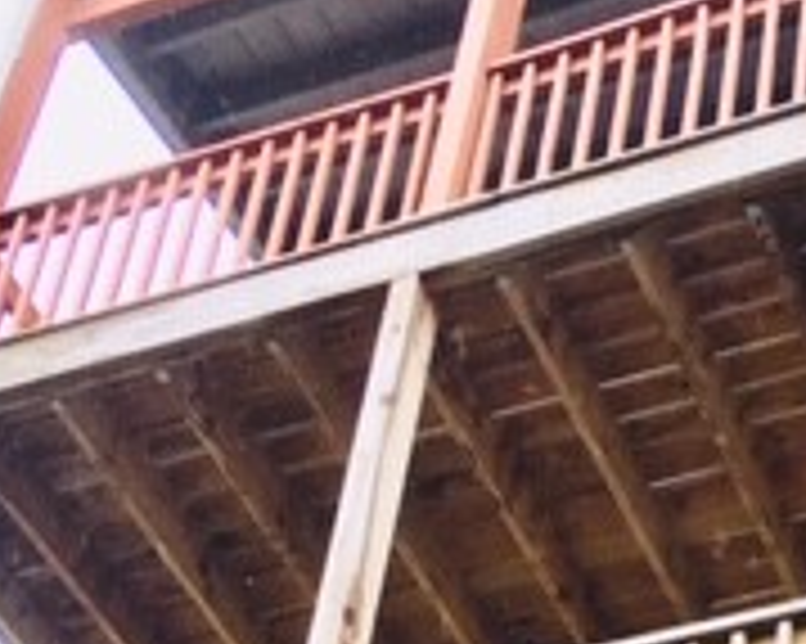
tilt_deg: +34.1
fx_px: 2408
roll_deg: -3.3
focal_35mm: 101
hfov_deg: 18.5
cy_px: 1175
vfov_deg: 13.6
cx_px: 815
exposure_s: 1/120
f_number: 2.2
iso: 25
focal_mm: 4.15
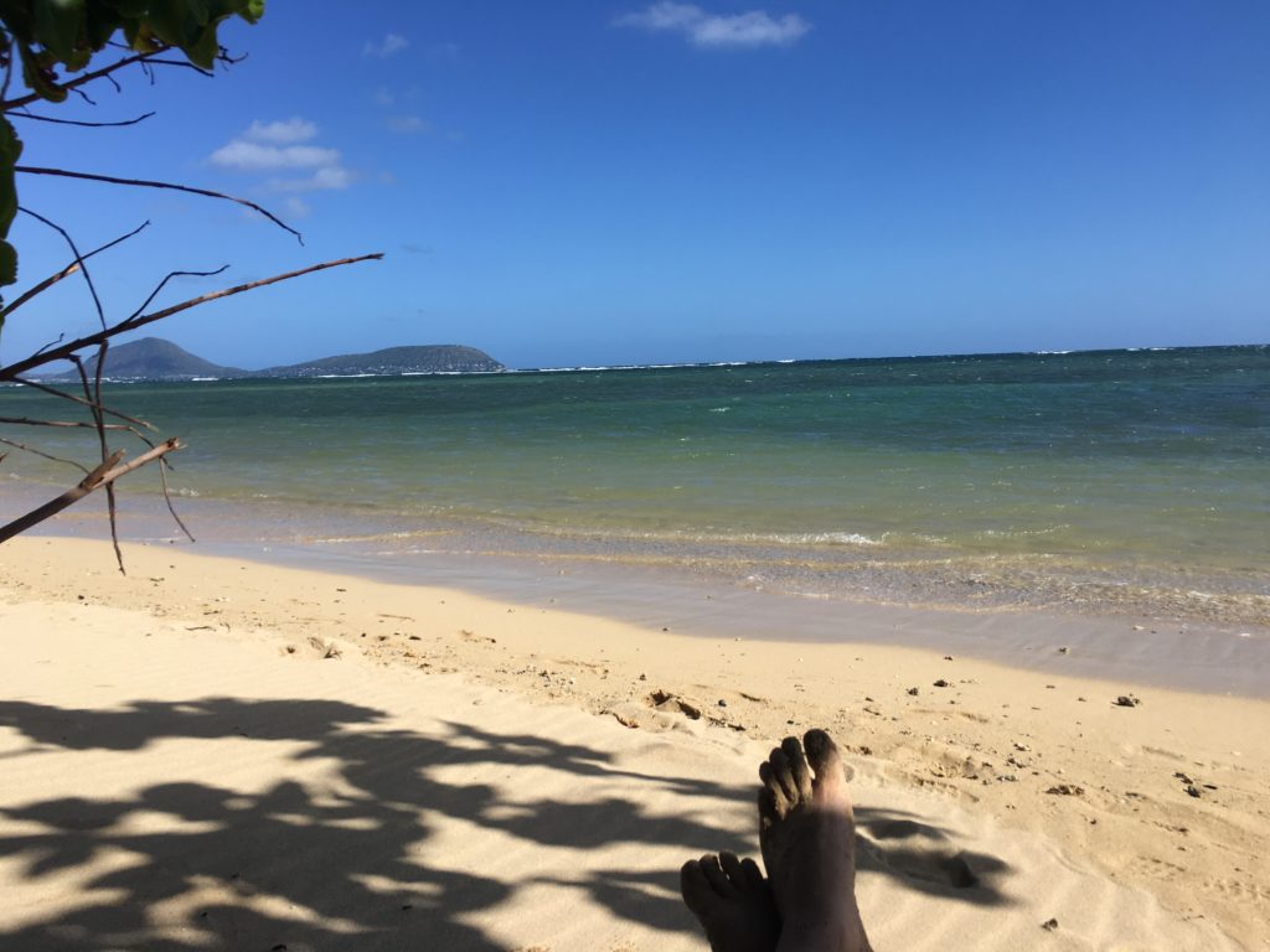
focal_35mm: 29
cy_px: 476
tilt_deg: -4.8
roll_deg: +2.1
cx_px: 635
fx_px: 1064
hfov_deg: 61.7
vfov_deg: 48.2
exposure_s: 1/2564
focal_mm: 4.15
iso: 25
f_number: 2.2
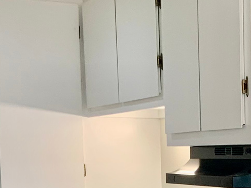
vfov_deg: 11.6
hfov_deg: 16.0
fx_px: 870
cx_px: 265
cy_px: 321
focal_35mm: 120
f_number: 1.8
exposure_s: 1/120
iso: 64
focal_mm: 3
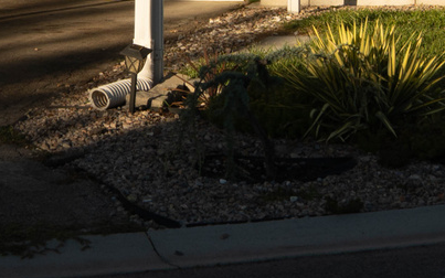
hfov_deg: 14.9
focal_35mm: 140
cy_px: -333
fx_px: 1698
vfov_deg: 8.7
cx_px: 197
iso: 125
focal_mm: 18
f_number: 8
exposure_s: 1/50
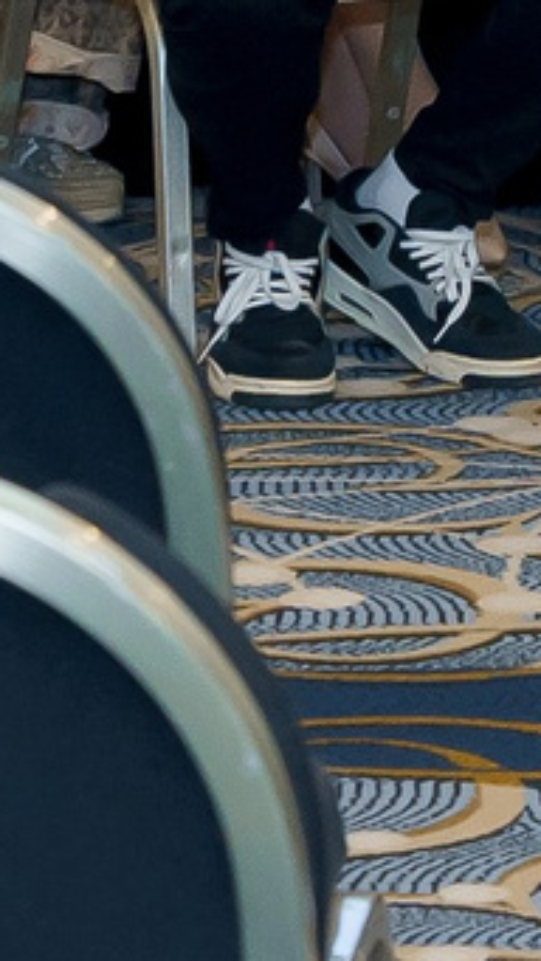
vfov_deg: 6.9
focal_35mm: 302
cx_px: 651
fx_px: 7696
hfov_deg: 4.0
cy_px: -968
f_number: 4
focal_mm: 35
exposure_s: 1/125
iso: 1000
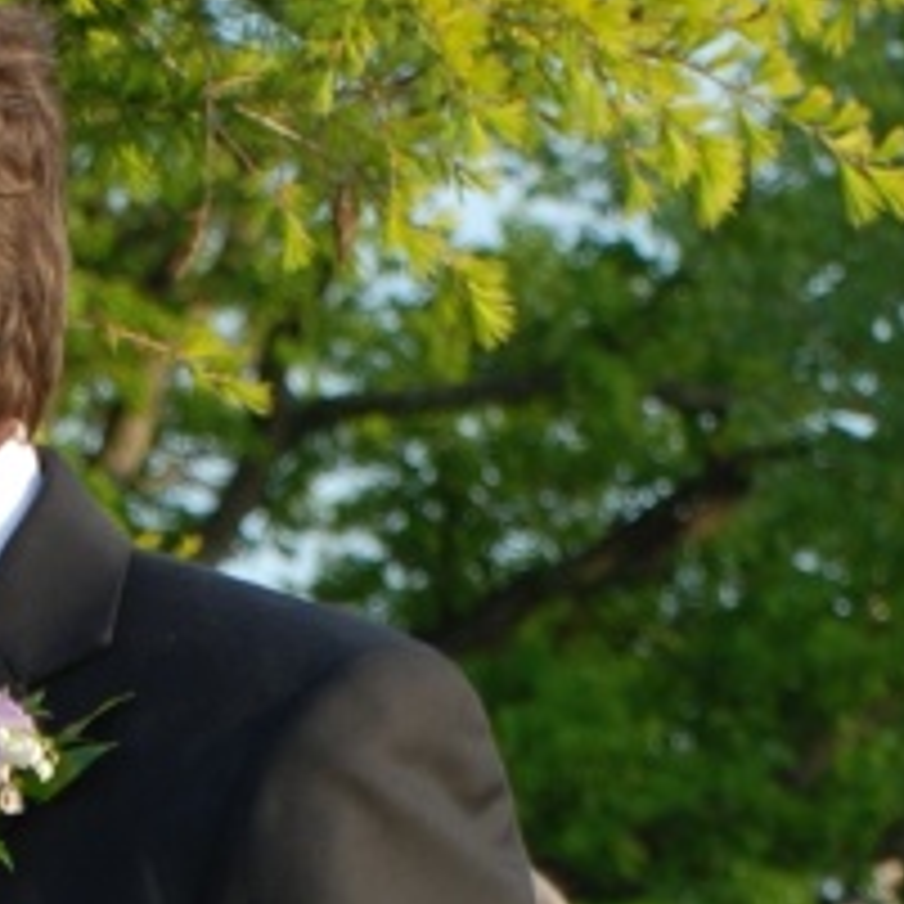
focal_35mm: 394
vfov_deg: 4.4
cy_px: 2161
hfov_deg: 4.4
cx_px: -544
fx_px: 11641
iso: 160
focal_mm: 52
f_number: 5.6
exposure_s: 1/125
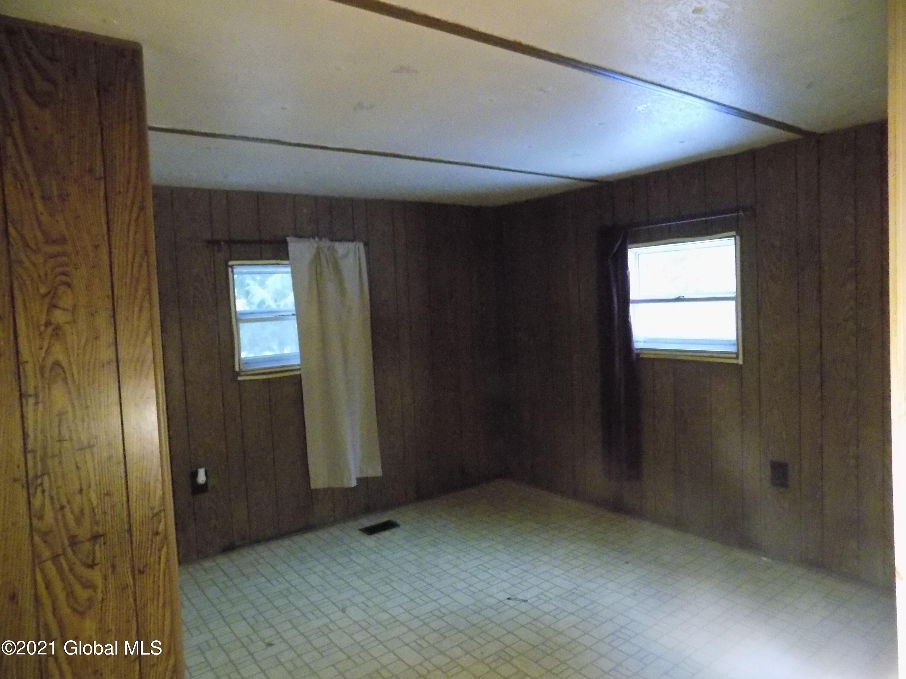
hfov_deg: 73.9
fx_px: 602
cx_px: 453
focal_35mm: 23
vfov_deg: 58.9
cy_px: 340
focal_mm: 4
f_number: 3.1
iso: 1600
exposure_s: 1/40
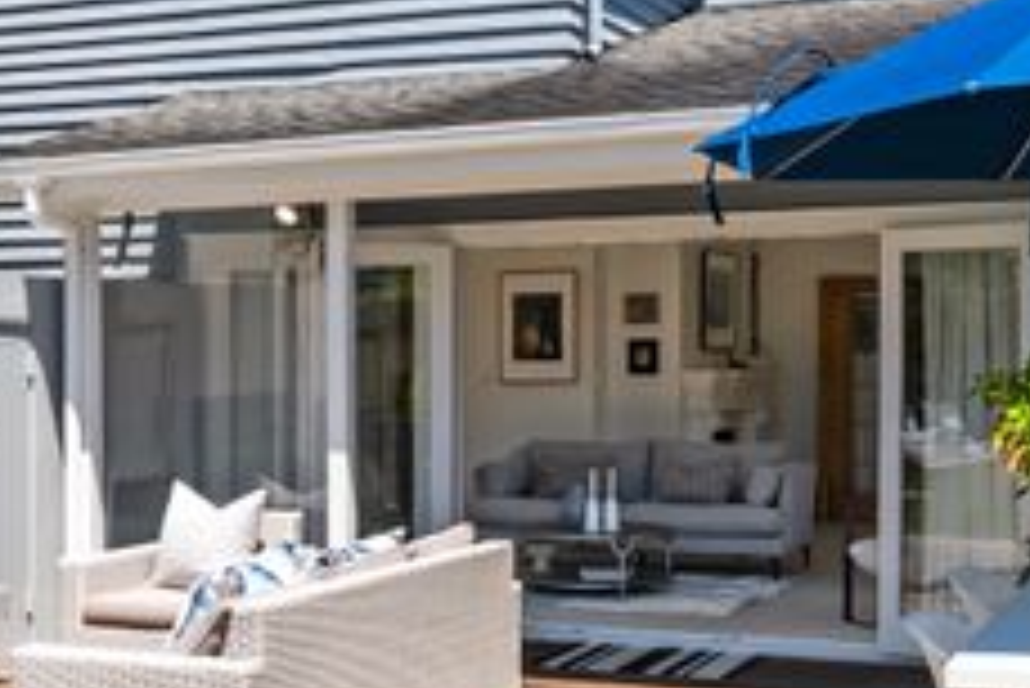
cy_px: 324
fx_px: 1632
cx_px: 540
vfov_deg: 23.8
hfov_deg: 35.0
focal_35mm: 57
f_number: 7.1
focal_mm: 17
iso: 400
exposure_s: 1/4000
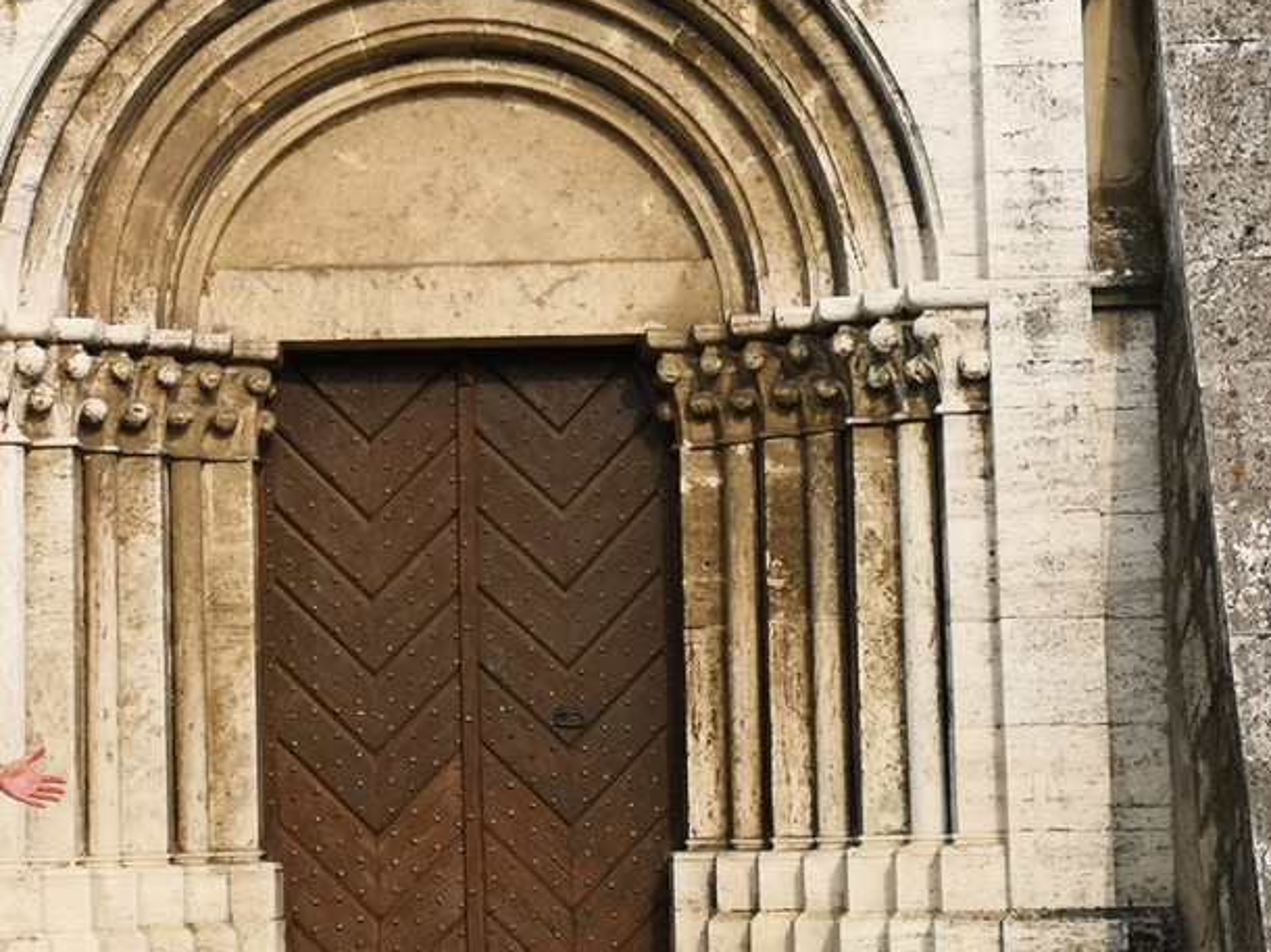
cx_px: 445
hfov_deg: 21.5
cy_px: 556
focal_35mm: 91
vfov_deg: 16.2
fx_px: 3340
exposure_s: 1/1033
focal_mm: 3.95
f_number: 1.8
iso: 50
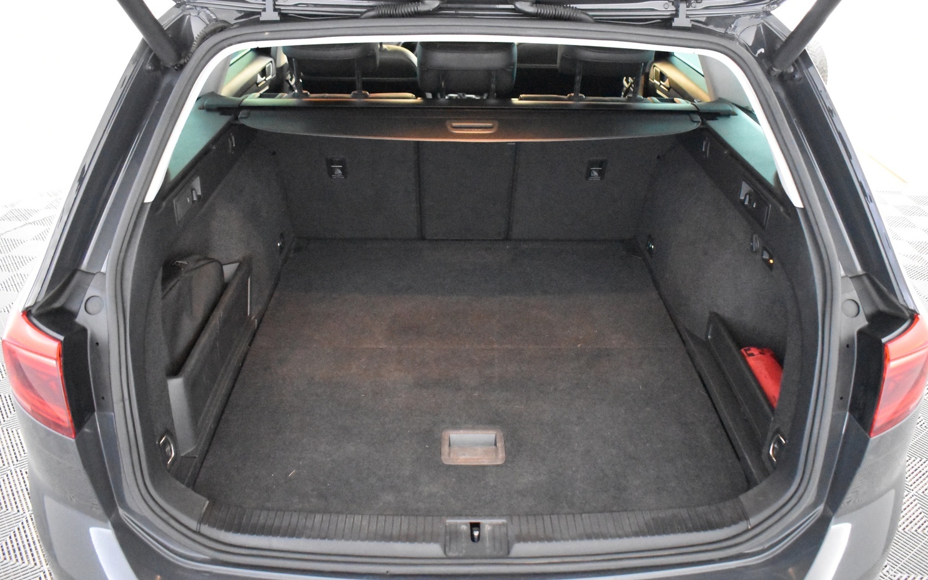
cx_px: 475
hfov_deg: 62.9
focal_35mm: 30
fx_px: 759
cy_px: 294
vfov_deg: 41.8
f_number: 3.5
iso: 12800
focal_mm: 18
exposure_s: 1/45
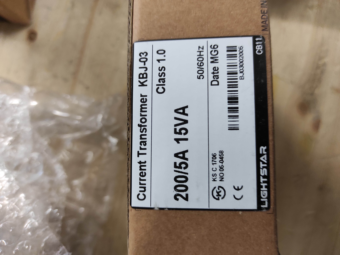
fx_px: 245
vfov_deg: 54.8
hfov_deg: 69.4
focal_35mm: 25
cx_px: 170
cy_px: 128
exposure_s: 1/33
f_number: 1.89
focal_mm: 5.43
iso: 614
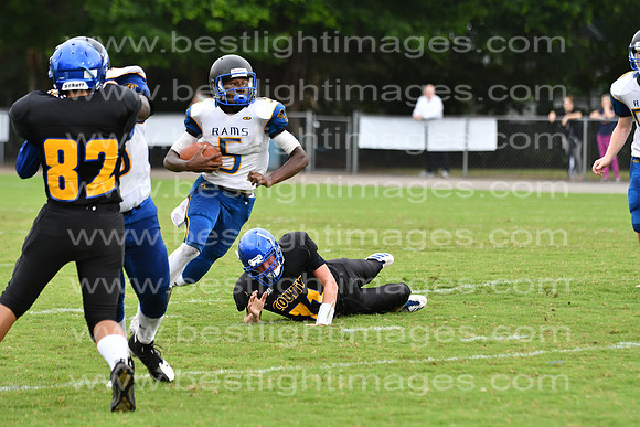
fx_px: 3734
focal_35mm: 210
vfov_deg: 6.5
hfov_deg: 9.8
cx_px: 320
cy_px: 214
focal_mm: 140
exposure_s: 1/2000
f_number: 3.5
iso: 800
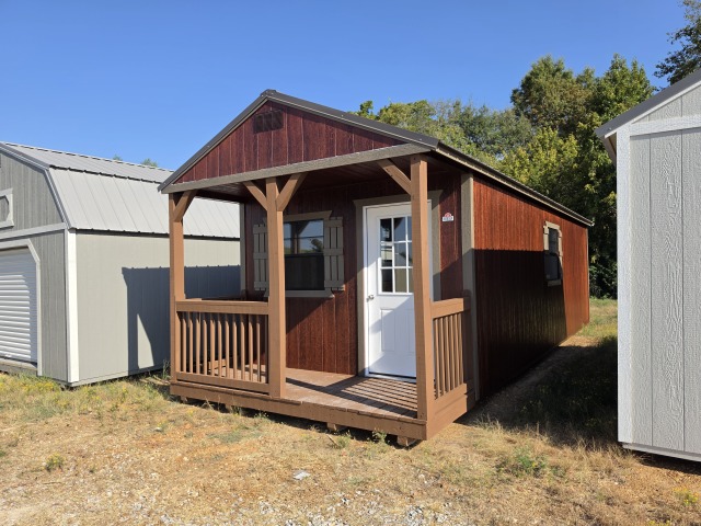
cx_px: 350
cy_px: 263
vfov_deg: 58.9
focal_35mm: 23
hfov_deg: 73.9
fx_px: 466
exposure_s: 1/4887
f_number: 1.4
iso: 64
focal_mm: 6.5
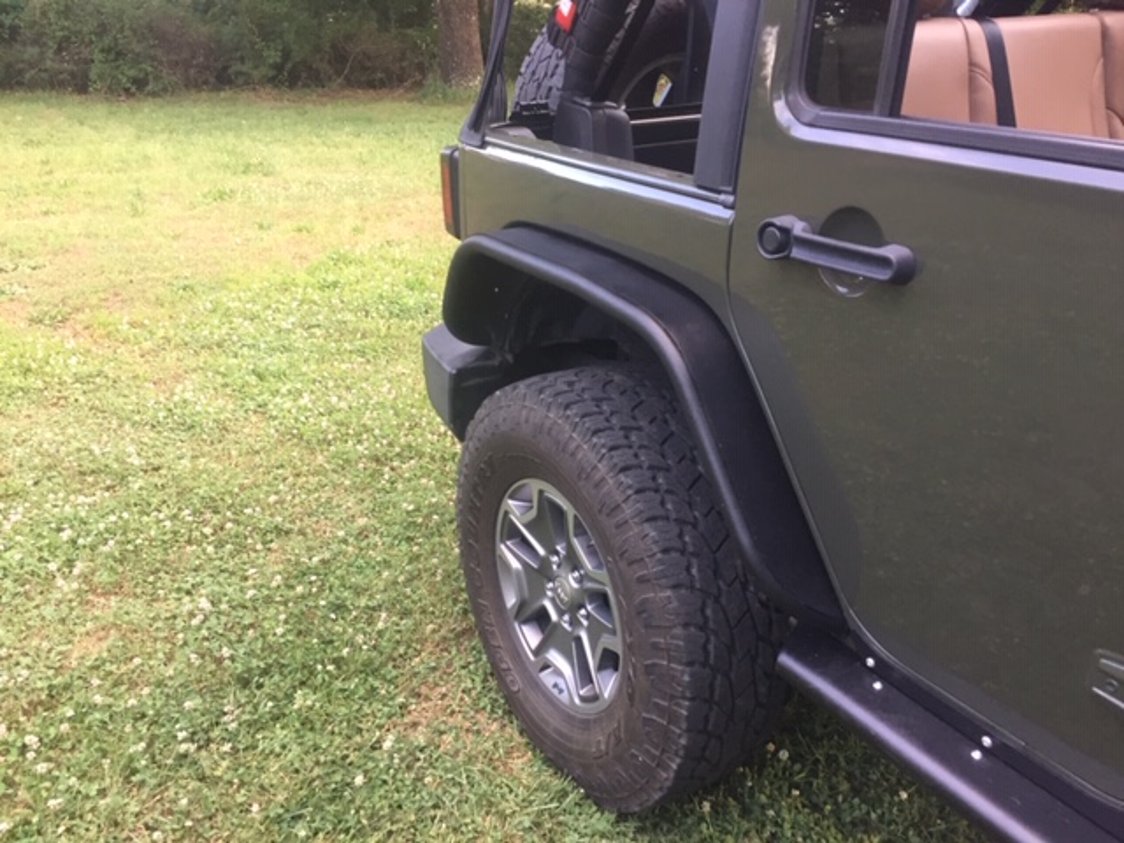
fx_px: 942
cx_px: 562
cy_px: 422
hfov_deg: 61.7
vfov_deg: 48.2
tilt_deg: -23.3
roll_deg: +0.2
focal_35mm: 29
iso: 64
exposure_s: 1/30
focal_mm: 4.15
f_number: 2.2
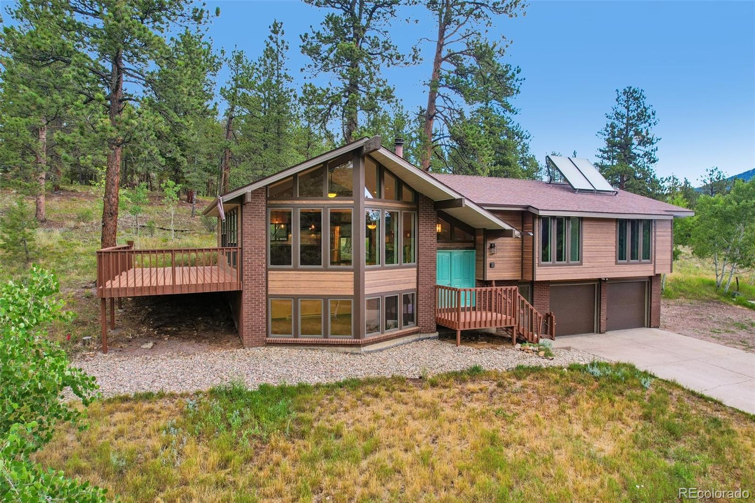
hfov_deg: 78.6
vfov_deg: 57.2
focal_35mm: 22
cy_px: 252
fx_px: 461
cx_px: 378
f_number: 2.8
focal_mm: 8.4
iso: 100
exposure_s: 1/30
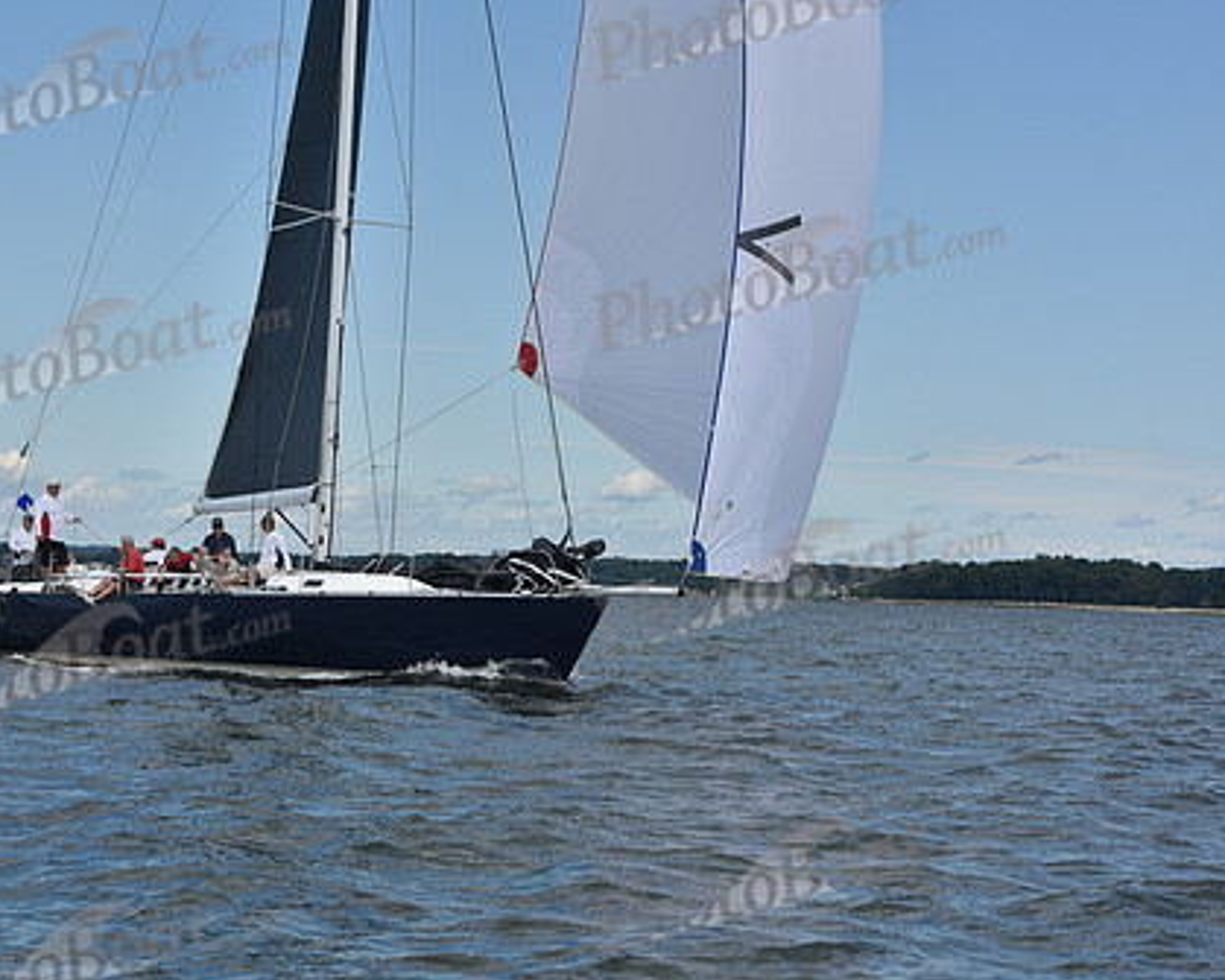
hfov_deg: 21.0
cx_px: 444
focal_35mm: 91
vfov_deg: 16.9
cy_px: 470
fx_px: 3298
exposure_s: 1/1000
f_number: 10
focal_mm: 70
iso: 320
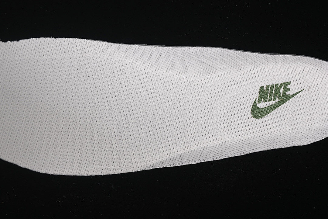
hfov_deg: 27.0
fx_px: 683
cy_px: 110
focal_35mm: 75
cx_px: 164
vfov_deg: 18.2
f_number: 7.1
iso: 160
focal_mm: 50
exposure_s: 1/80
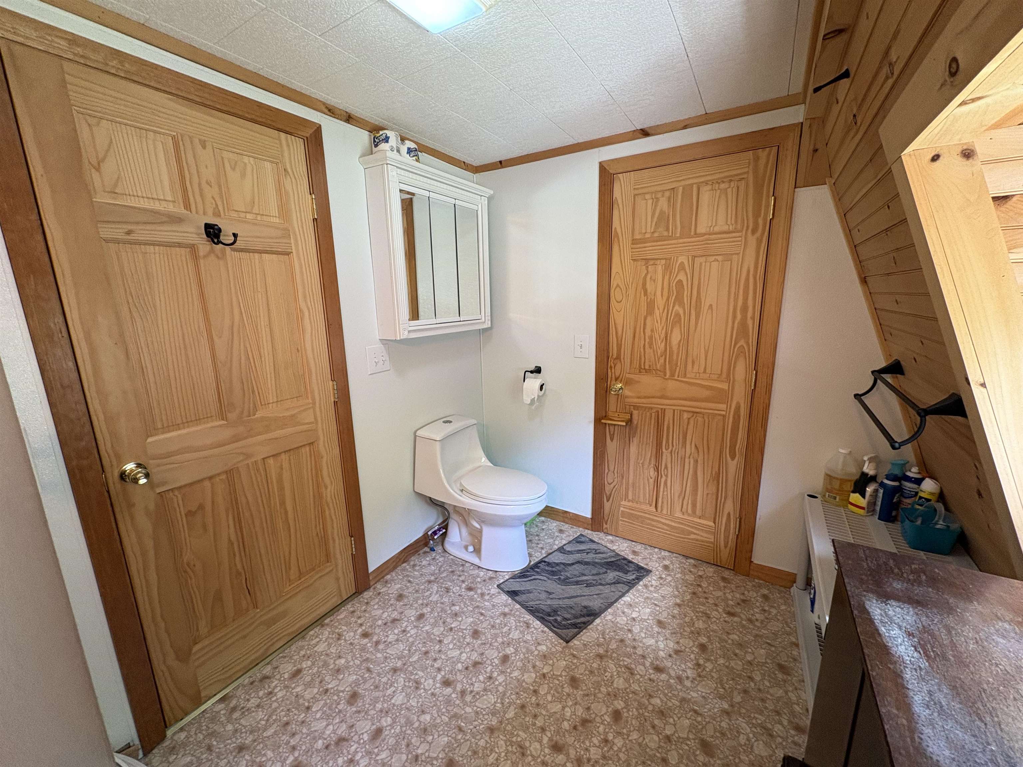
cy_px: 384
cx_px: 512
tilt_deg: -11.8
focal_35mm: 14
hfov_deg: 102.1
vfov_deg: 85.7
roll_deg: +1.4
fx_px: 414
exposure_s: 1/60
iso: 160
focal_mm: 2.22
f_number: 2.2
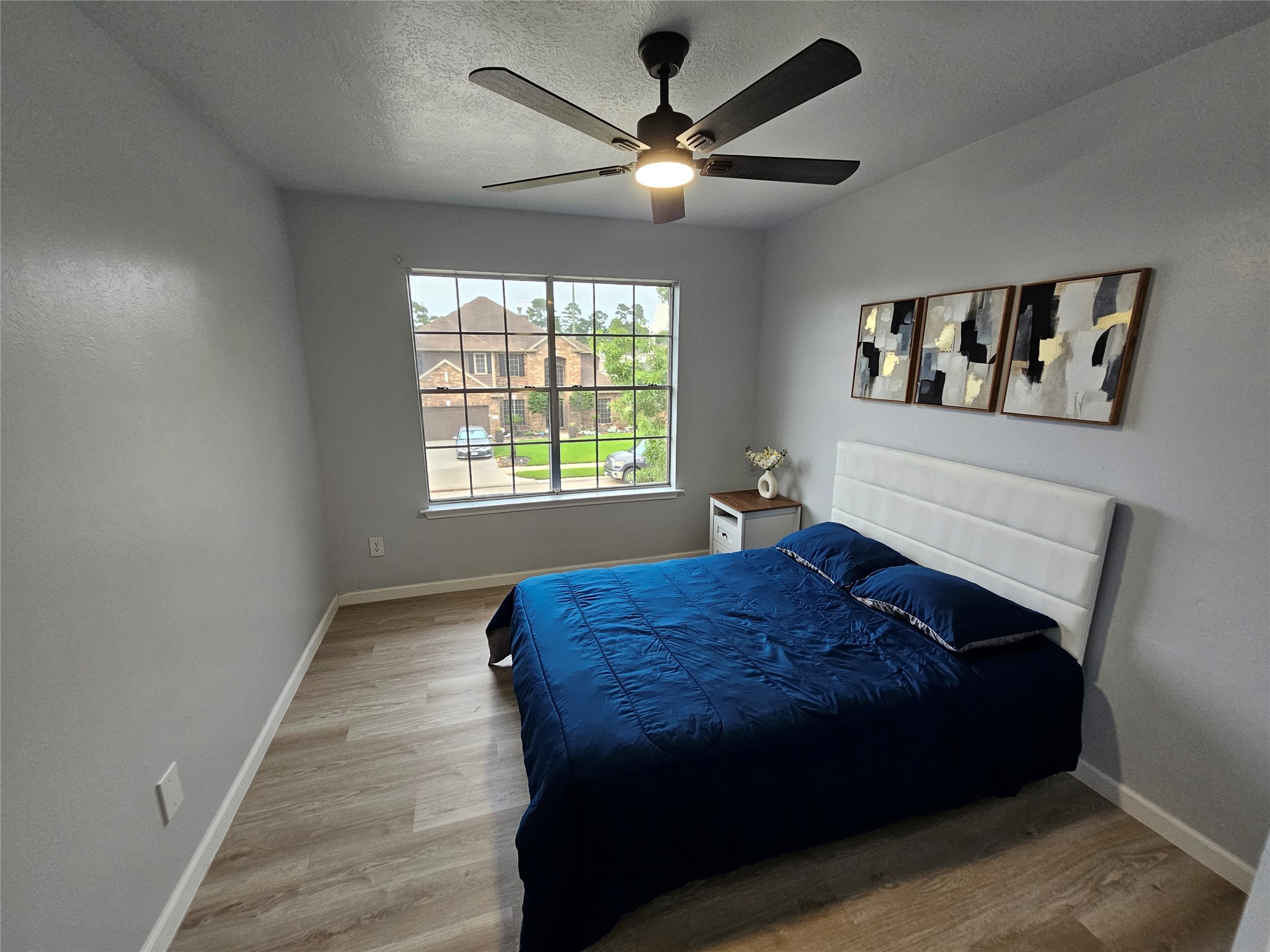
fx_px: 477
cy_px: 476
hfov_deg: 106.2
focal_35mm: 13
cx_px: 635
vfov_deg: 89.9
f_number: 2.2
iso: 160
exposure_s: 1/77.4
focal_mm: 2.2
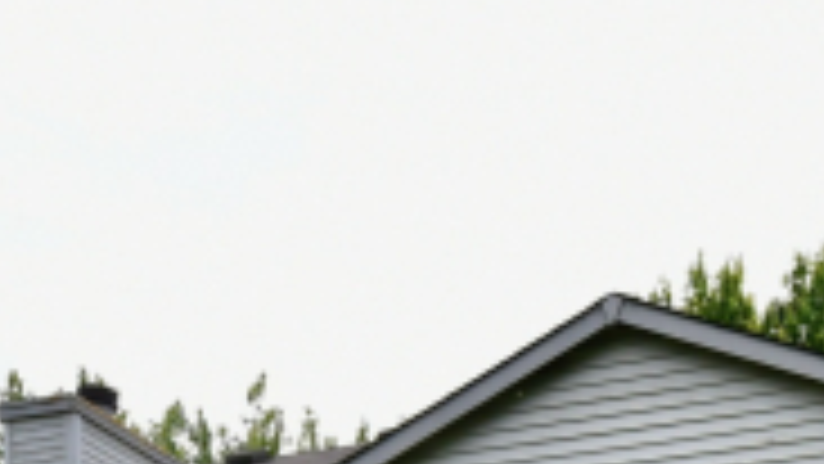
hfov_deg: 33.8
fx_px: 1311
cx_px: 662
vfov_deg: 15.2
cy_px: 987
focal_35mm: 60
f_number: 11
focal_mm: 14
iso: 640
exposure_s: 1/500
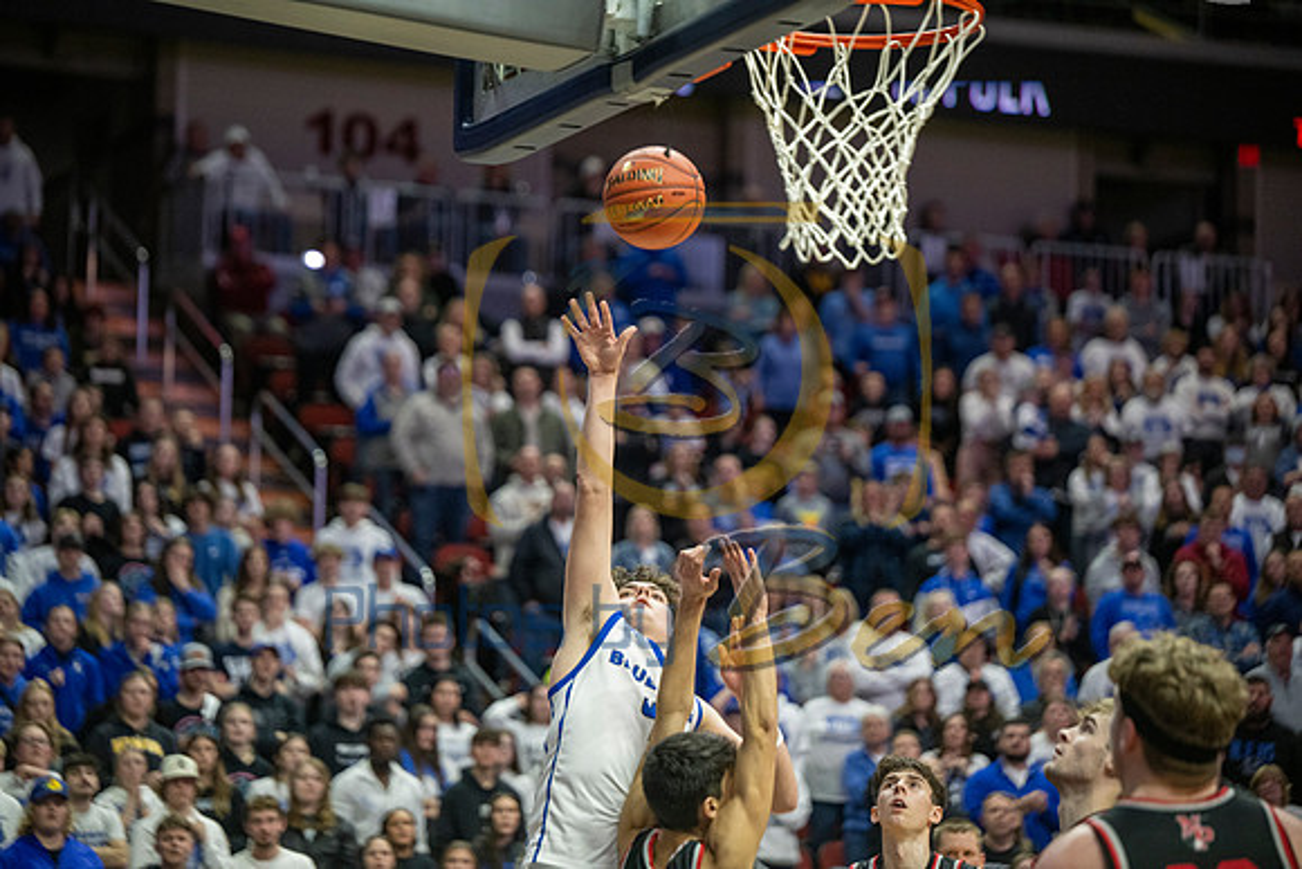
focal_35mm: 130
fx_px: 4703
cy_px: 434
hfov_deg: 15.8
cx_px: 651
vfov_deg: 10.6
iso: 2500
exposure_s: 1/640
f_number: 2.8
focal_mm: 130
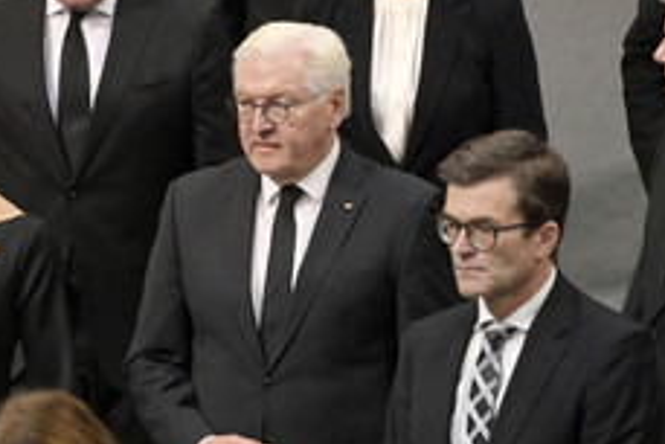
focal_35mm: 649
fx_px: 11996
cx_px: 126
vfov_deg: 2.1
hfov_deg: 3.2
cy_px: 264
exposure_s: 1/400
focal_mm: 330
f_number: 5.6
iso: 10000
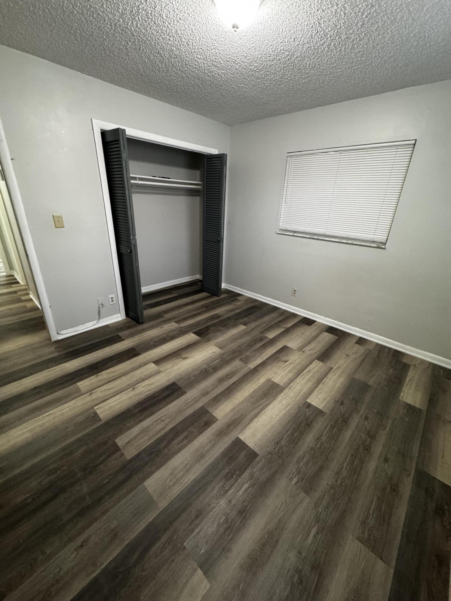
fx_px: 243
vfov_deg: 102.1
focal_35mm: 14
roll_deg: -1.5
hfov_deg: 85.7
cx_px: 226
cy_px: 300
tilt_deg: -22.4
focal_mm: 2.22
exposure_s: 1/60
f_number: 2.2
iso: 500
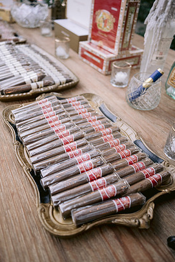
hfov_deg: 42.3
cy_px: 119
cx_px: 79
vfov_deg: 60.2
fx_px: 226
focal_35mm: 31
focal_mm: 28
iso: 800
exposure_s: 1/60
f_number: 2.8
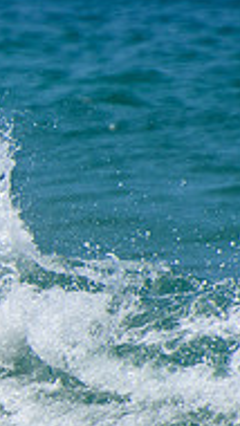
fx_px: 21725
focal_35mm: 1922
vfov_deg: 1.1
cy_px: 349
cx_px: -366
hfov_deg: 0.6
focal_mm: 400
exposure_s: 1/2000
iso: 220
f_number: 5.6
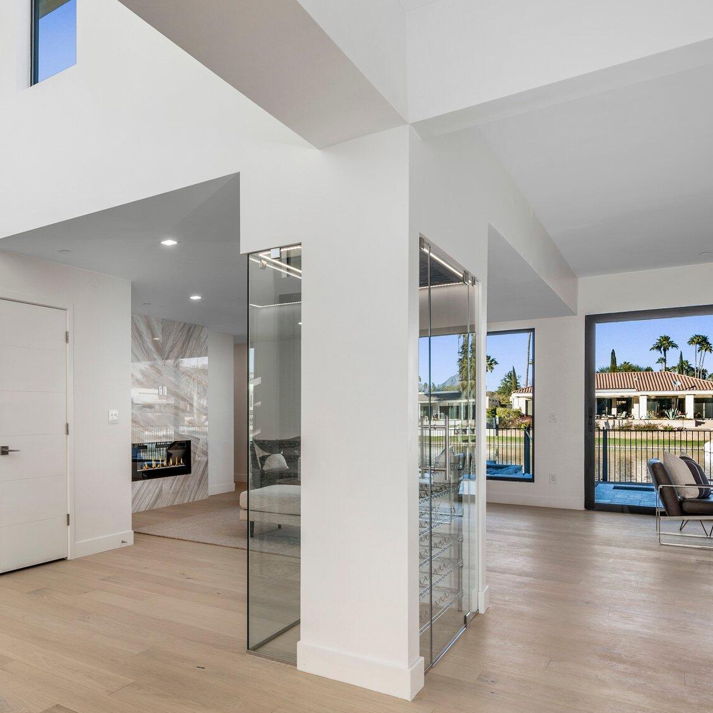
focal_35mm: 26
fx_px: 606
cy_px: 376
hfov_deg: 56.7
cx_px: 147
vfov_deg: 60.9
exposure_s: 1/20
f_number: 10
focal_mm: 17
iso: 500
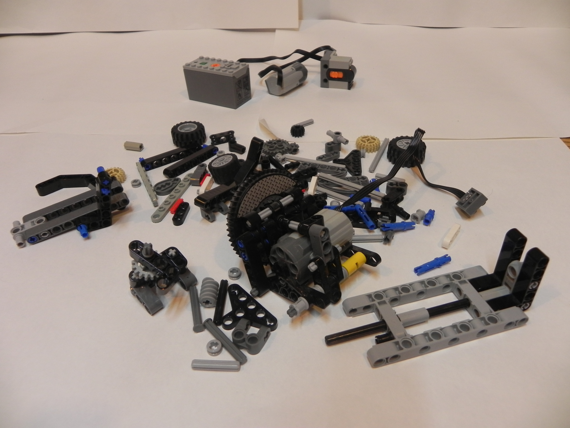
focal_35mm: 26
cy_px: 214
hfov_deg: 67.3
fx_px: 428
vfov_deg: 53.1
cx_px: 285
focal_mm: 4.6
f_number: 2.8
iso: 160
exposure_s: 1/30
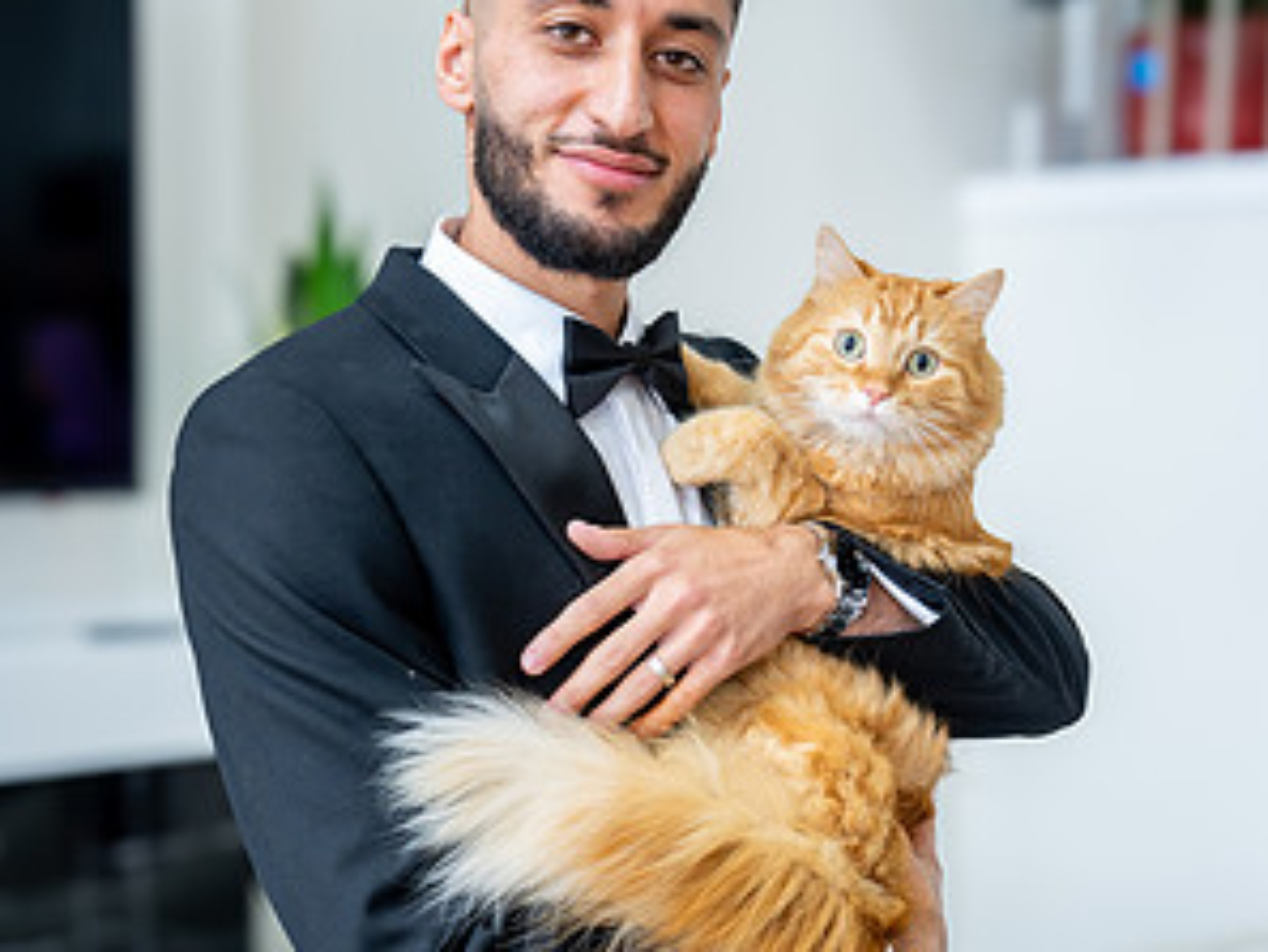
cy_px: 546
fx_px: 2345
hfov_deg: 30.3
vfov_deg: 22.9
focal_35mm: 64
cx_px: 636
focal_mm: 44
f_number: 2.8
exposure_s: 1/100
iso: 800
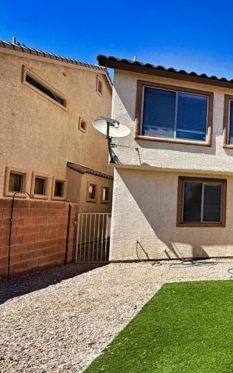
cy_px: 201
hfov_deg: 32.3
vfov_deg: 70.3
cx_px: 320
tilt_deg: +4.7
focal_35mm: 26
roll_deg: -0.5
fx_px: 264
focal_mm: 2.22
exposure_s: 1/770
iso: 20
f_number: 2.2
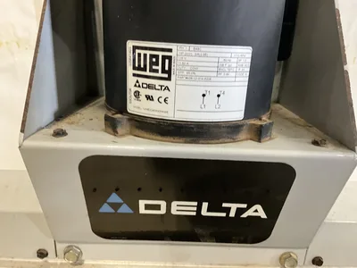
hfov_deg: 61.7
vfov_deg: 48.2
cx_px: 178
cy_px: 134
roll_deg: -3.0
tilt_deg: -17.9
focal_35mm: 29
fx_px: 299
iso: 320
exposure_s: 1/40
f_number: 1.8
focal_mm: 3
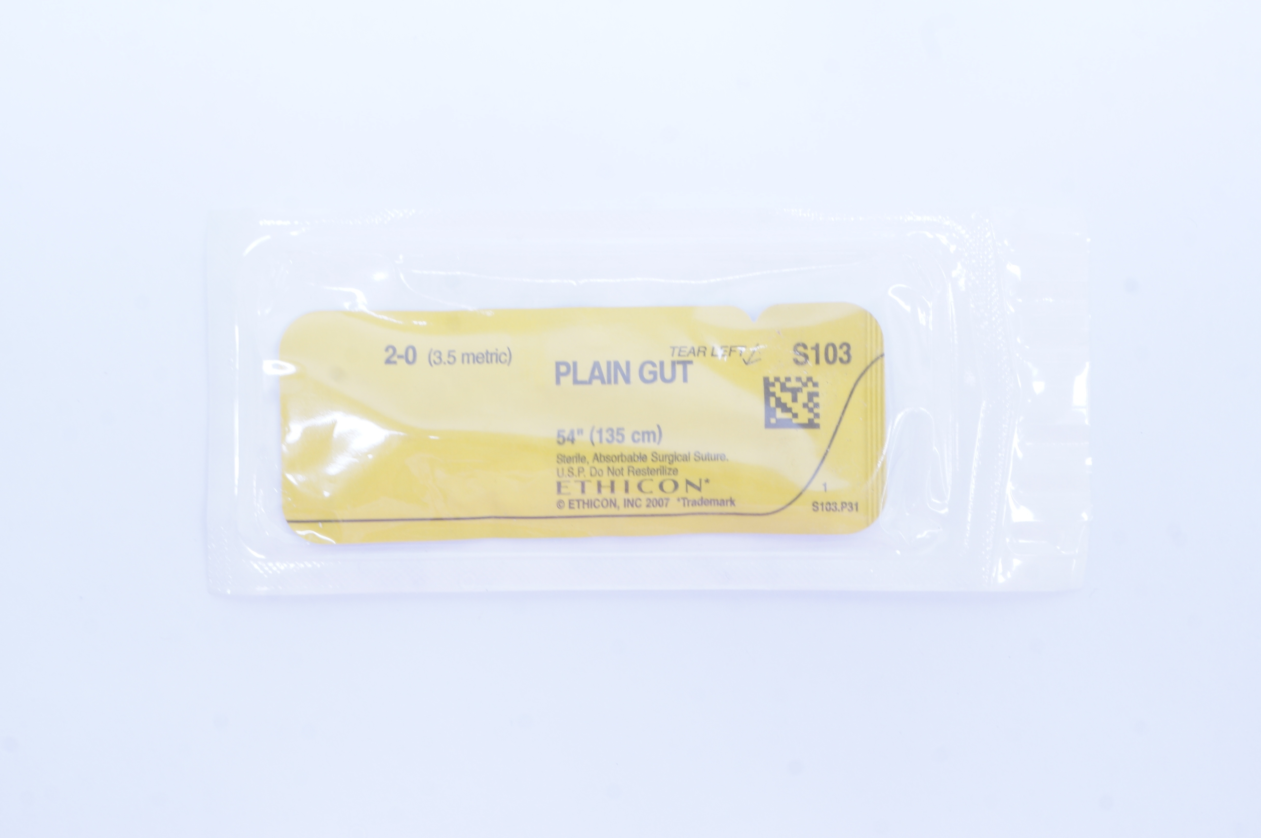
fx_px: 1942
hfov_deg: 36.0
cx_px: 630
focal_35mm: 56
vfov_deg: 24.3
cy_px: 419
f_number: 13
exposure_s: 1/10
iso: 400
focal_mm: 37
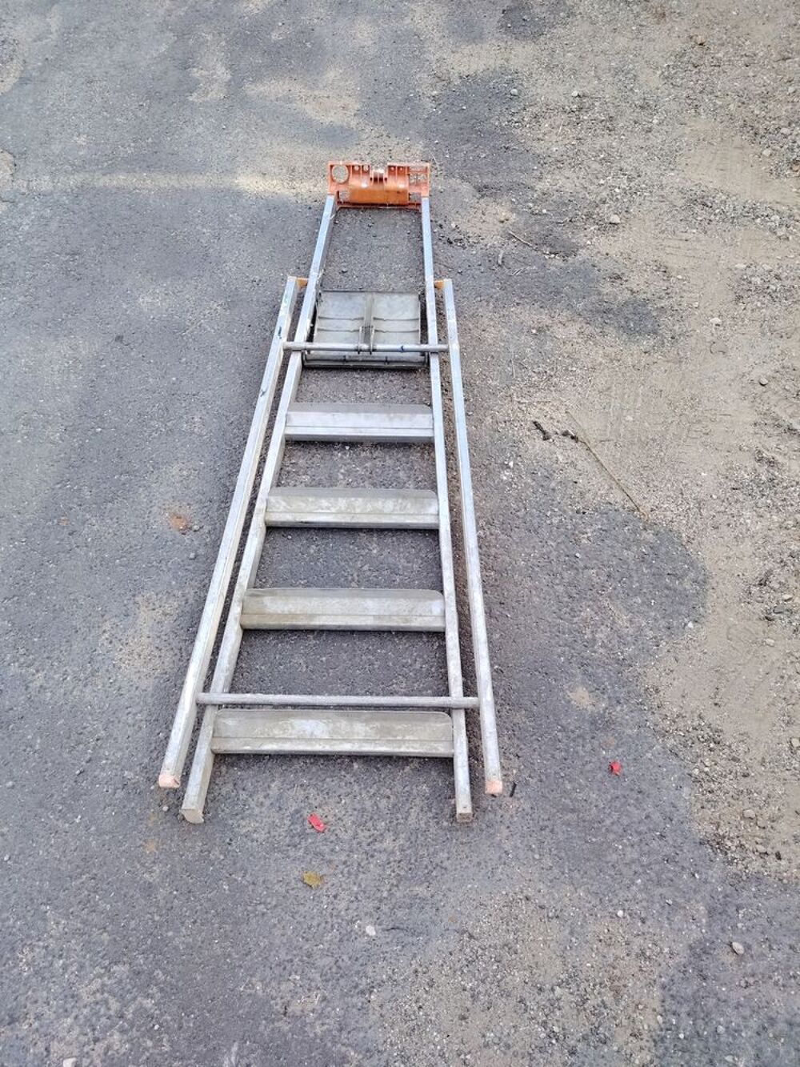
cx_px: 400
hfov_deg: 56.8
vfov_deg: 71.6
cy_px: 534
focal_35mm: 24
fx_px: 739
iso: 124
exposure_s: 1/100
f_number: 1.75
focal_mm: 5.25
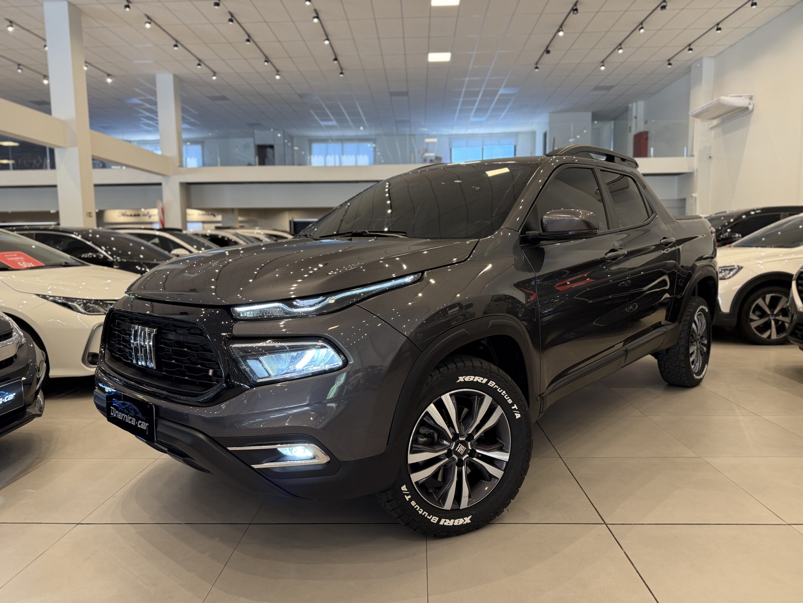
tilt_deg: -5.6
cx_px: 402
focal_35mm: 24
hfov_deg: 71.6
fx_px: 557
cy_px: 302
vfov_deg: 56.8
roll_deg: +0.9
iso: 160
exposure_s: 1/60
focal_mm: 6.76
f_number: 1.78
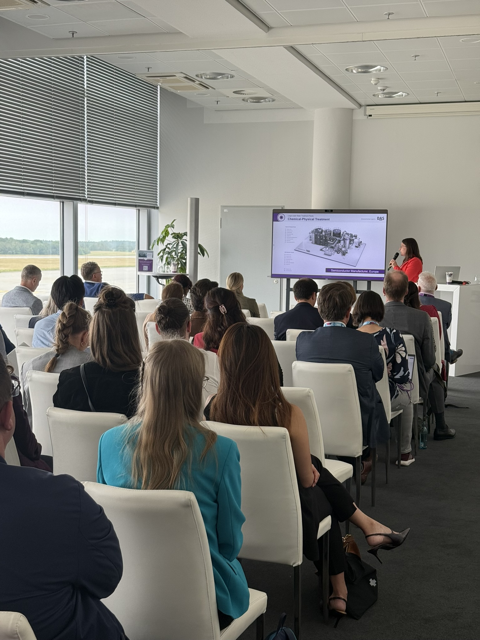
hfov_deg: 30.3
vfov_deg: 39.7
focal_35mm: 48
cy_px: 320
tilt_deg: -4.7
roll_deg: -1.0
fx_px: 887
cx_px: 240
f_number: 1.78
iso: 64
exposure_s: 1/121
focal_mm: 6.76
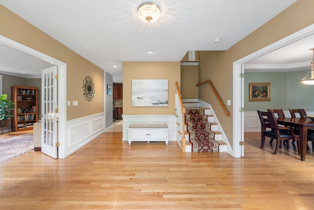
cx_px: 157
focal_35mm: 15
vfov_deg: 78.1
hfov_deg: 101.1
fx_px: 129
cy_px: 105
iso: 250
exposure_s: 1/1.67
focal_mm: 14.8
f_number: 7.1
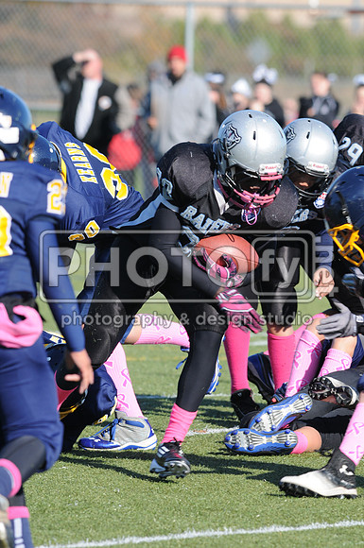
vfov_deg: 4.6
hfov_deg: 3.0
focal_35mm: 450
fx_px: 6845
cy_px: 274
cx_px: 182
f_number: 6.3
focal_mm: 300
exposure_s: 1/500
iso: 200
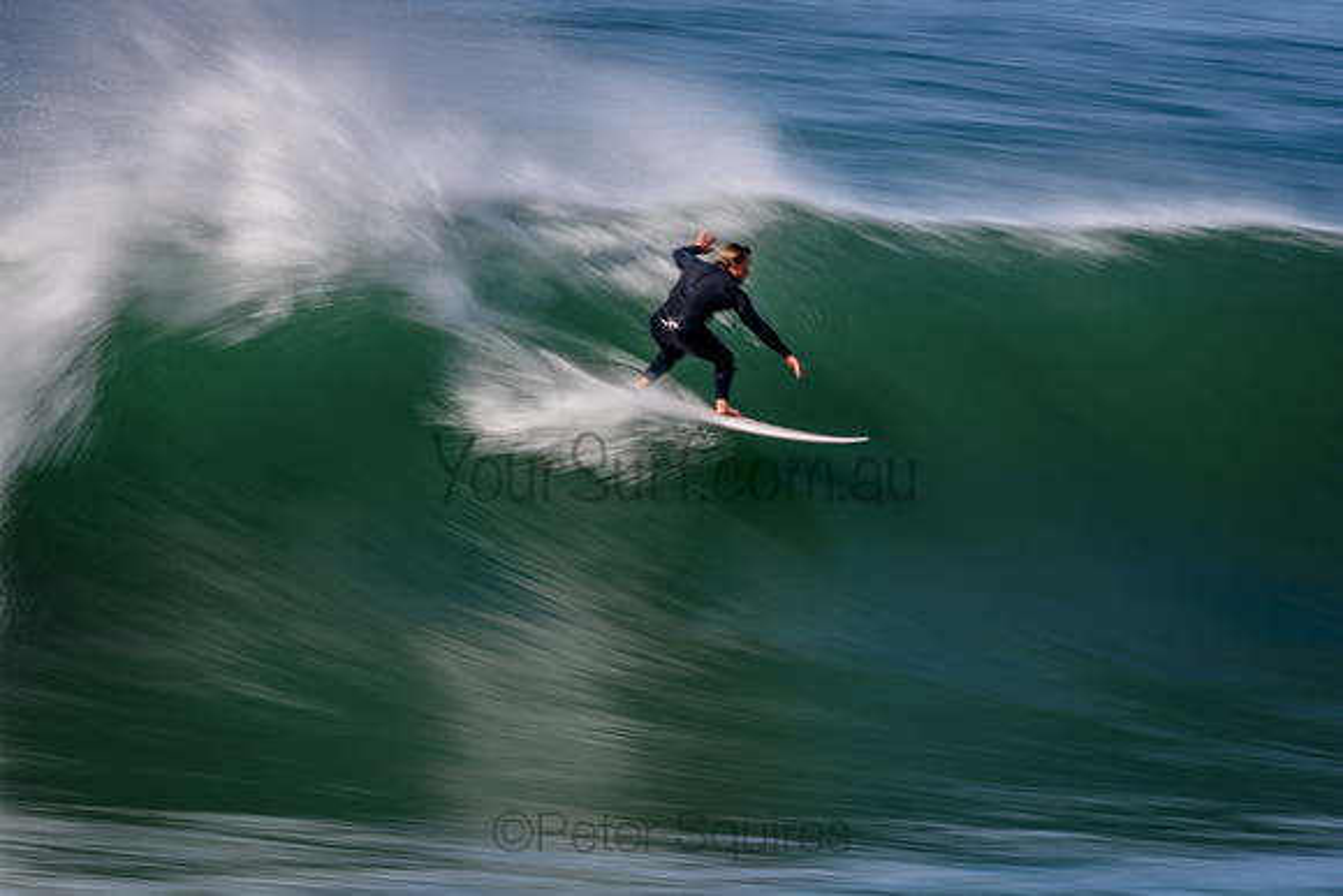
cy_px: 448
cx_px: 672
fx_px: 24626
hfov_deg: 3.1
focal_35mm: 660
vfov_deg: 2.1
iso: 100
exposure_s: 1/20
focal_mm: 440
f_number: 18
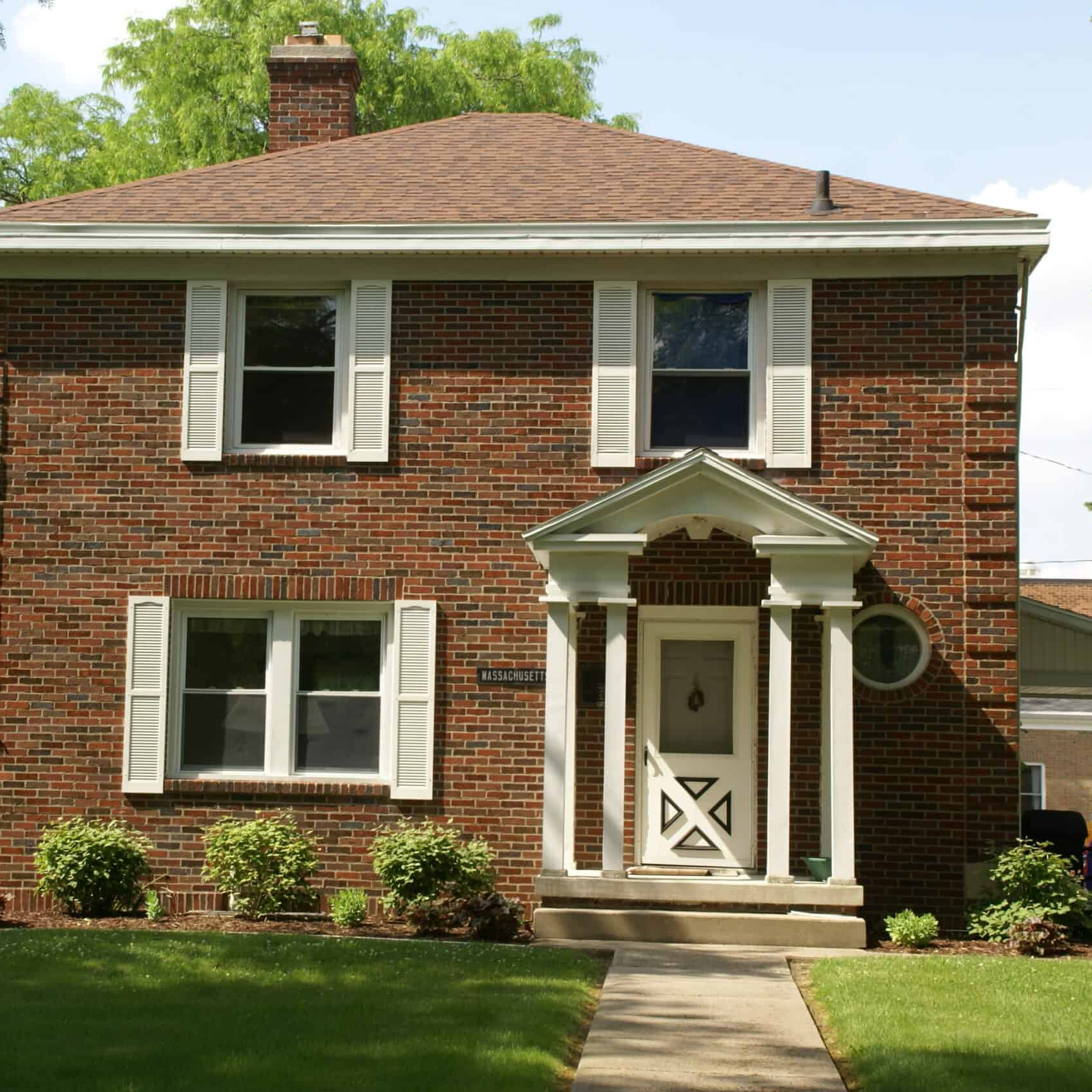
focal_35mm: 68
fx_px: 2414
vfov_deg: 25.5
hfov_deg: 25.4
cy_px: 543
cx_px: 407
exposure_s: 1/80
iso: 100
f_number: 11
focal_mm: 35
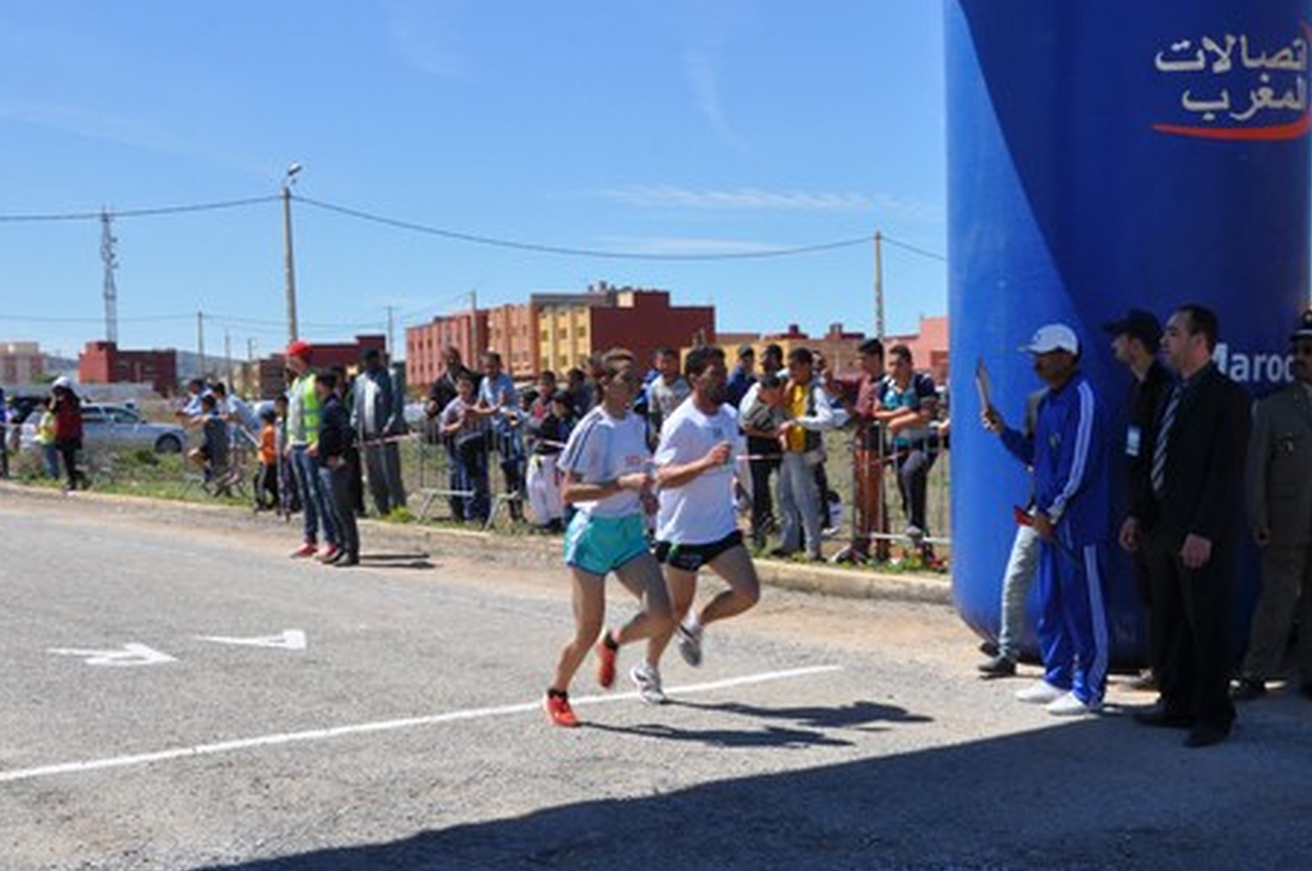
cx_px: 710
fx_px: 1710
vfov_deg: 28.5
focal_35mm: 47
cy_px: 539
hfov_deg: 41.9
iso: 200
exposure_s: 1/160
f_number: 13
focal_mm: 22
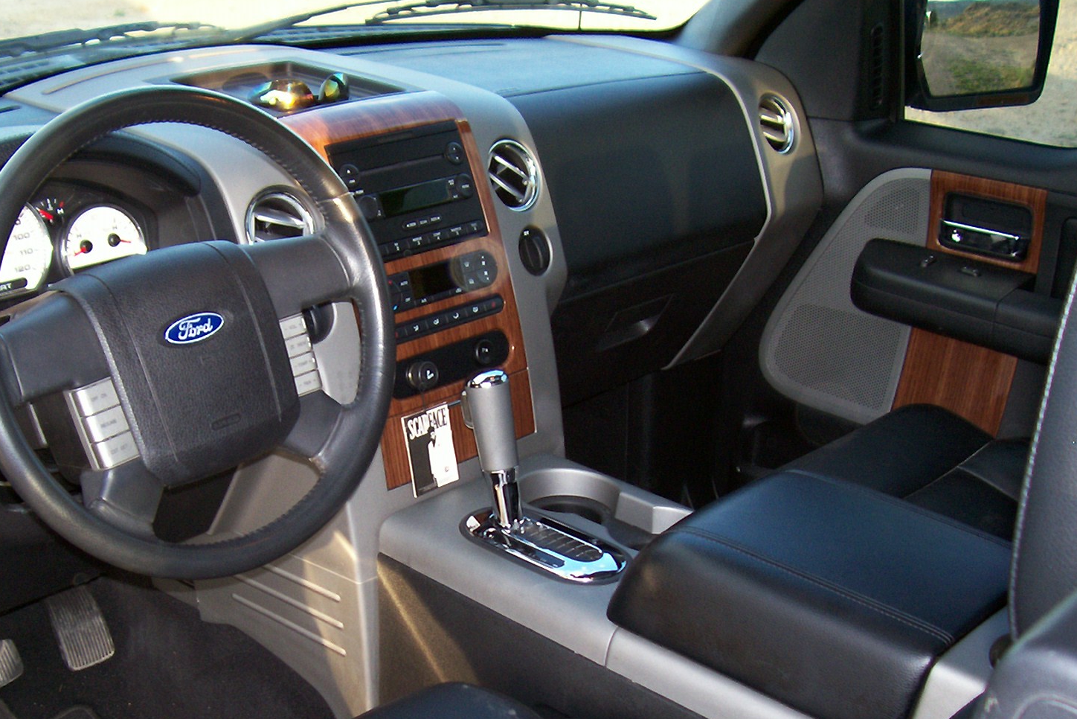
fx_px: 1496
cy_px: 537
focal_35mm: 50
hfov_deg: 39.4
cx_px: 431
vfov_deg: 26.7
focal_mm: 5.6
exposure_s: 1/64
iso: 80
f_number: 2.7
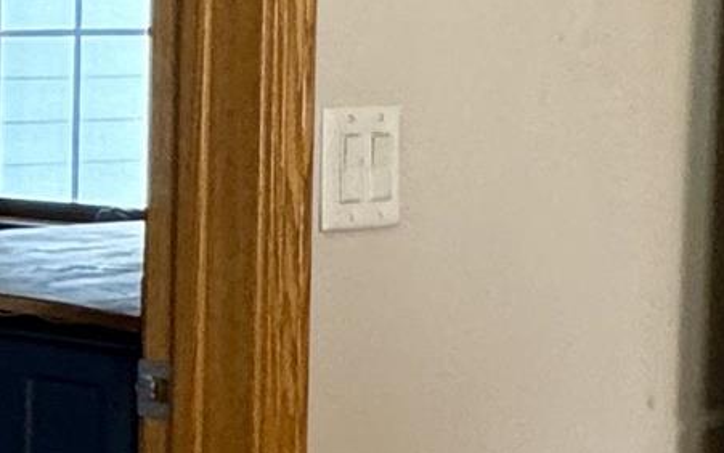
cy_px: 151
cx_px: -978
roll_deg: +0.3
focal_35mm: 101
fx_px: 1993
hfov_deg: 14.4
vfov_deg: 12.9
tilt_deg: -2.7
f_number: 2.2
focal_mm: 2.22
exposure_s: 1/120
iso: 200
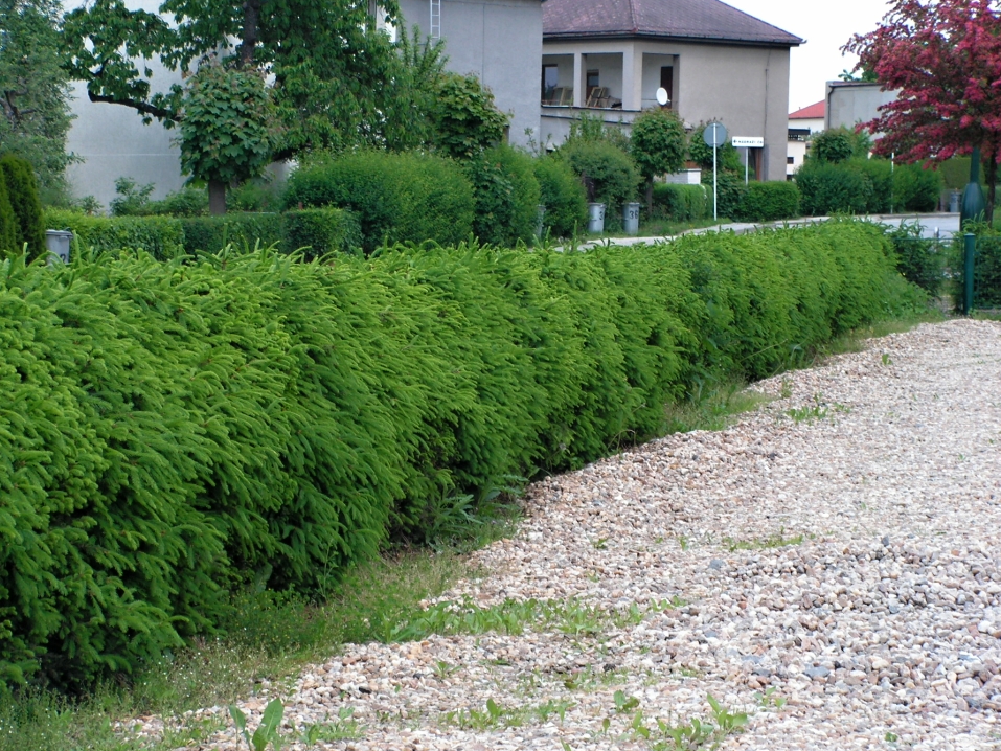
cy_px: 401
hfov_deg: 18.2
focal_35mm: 108
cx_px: 487
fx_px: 3123
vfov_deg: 13.7
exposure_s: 1/200
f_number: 3.3
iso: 50
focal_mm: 15.8
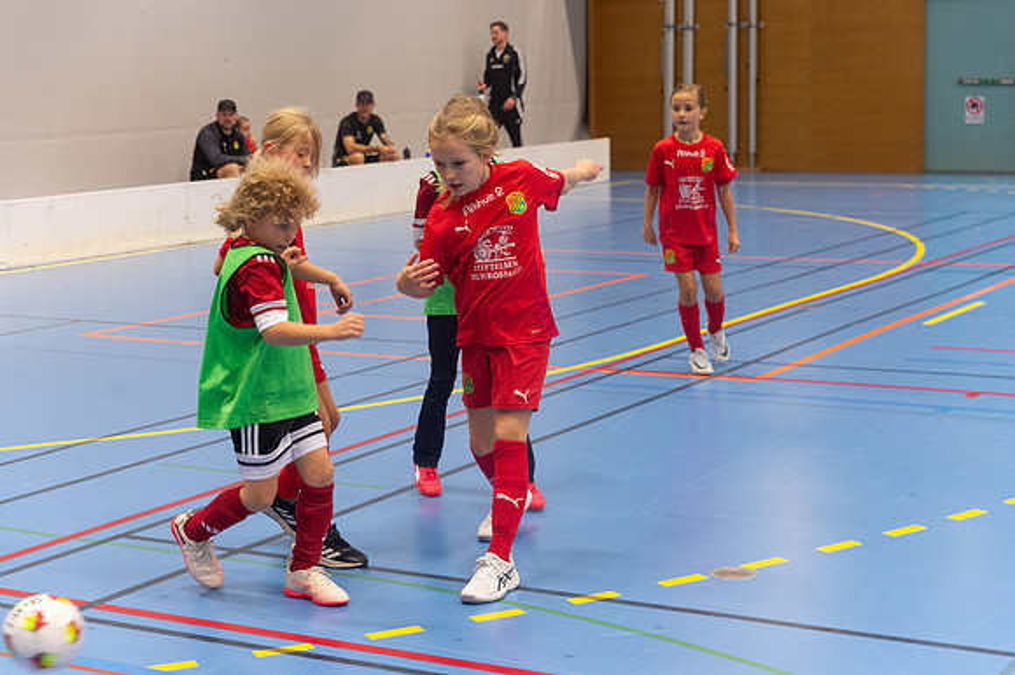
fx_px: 1972
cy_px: 338
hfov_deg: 28.9
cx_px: 508
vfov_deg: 19.4
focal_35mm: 70
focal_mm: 70
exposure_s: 1/400
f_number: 3.5
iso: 4000
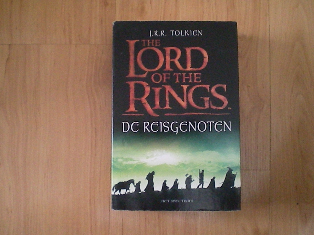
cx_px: 157
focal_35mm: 38
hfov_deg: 49.0
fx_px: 345
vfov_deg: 37.7
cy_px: 118
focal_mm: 6.3
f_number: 3.1
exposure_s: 1/100
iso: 1044
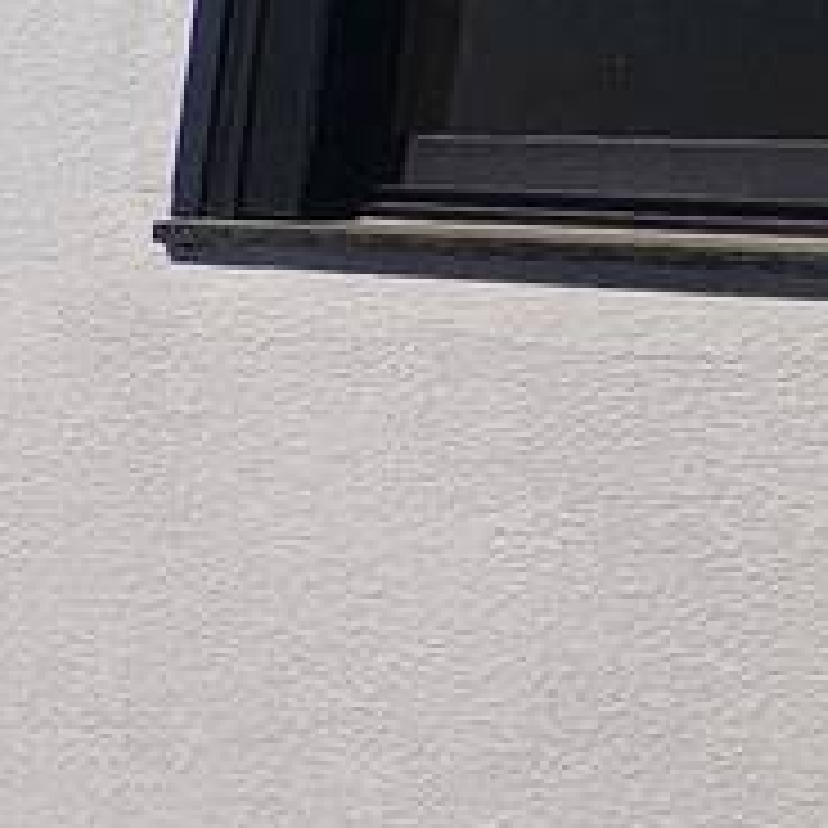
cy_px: 468
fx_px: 2436
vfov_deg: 19.3
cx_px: -1670
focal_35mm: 90
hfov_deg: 11.3
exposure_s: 1/2866
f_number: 2.2
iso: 50
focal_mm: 2.2
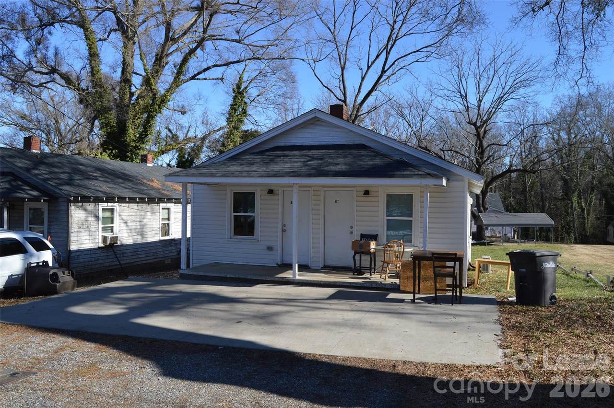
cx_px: 307
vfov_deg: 47.8
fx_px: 460
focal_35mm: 27
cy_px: 204
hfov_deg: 67.4
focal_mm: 18
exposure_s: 1/200
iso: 100
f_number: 7.1
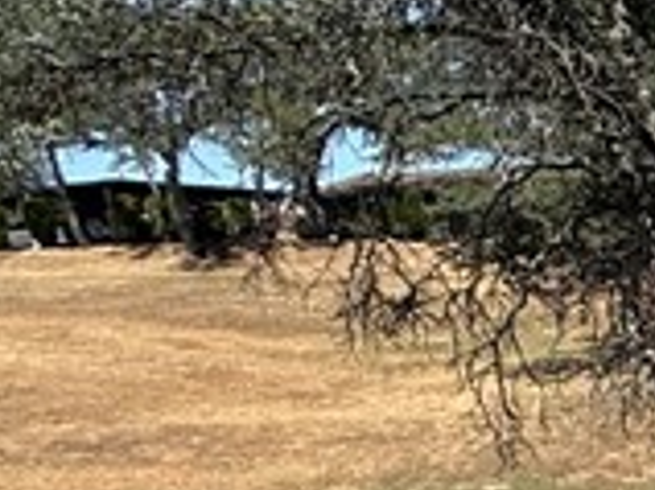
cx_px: 1899
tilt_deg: -6.7
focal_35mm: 90
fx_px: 1702
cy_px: 515
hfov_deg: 12.0
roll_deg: +3.3
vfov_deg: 16.0
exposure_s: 1/1613
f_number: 2.2
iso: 50
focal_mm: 2.22
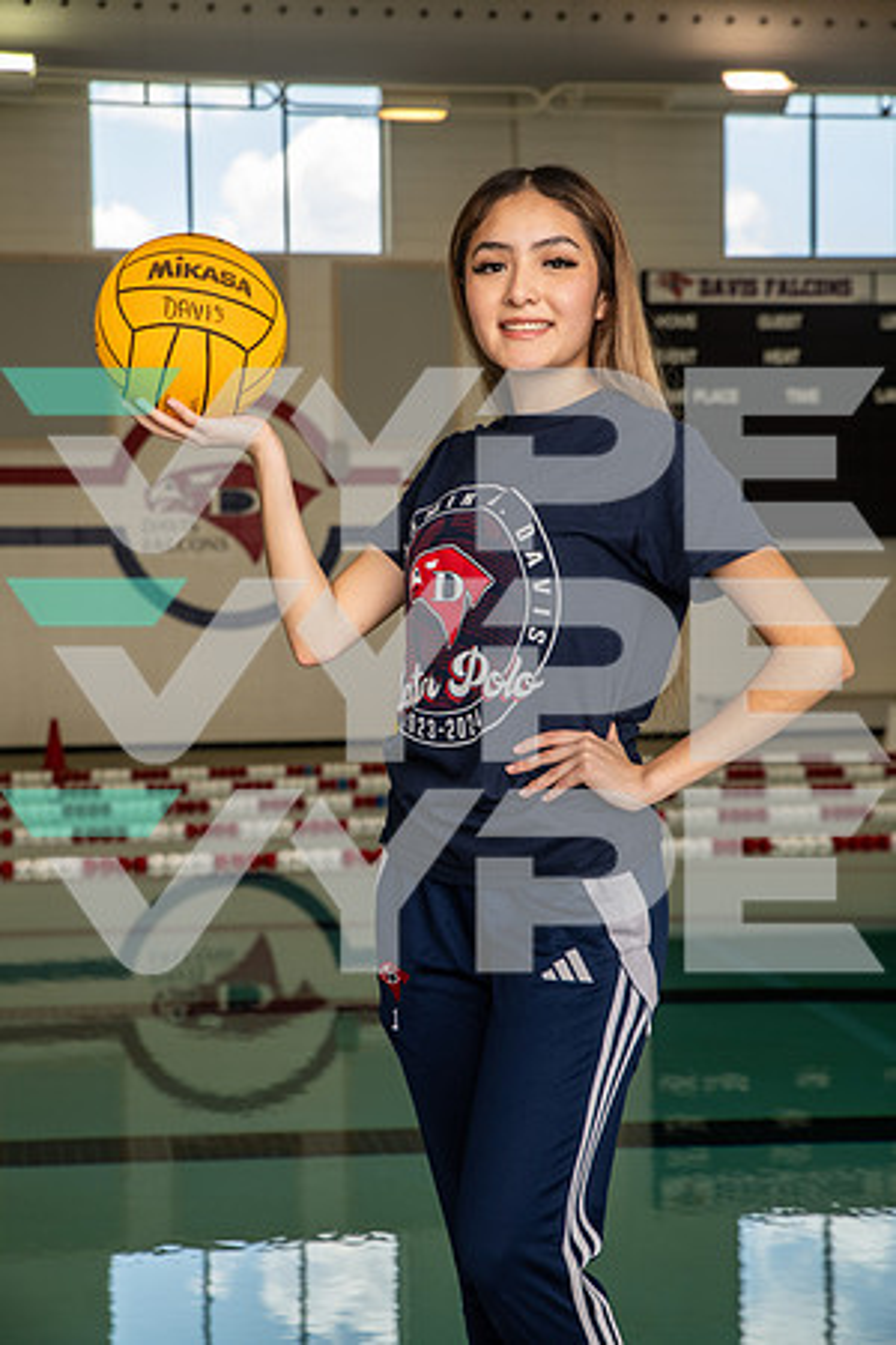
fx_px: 2613
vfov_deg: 28.8
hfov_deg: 19.5
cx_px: 448
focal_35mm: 70
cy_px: 672
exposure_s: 1/250
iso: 640
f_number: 7.1
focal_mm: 70
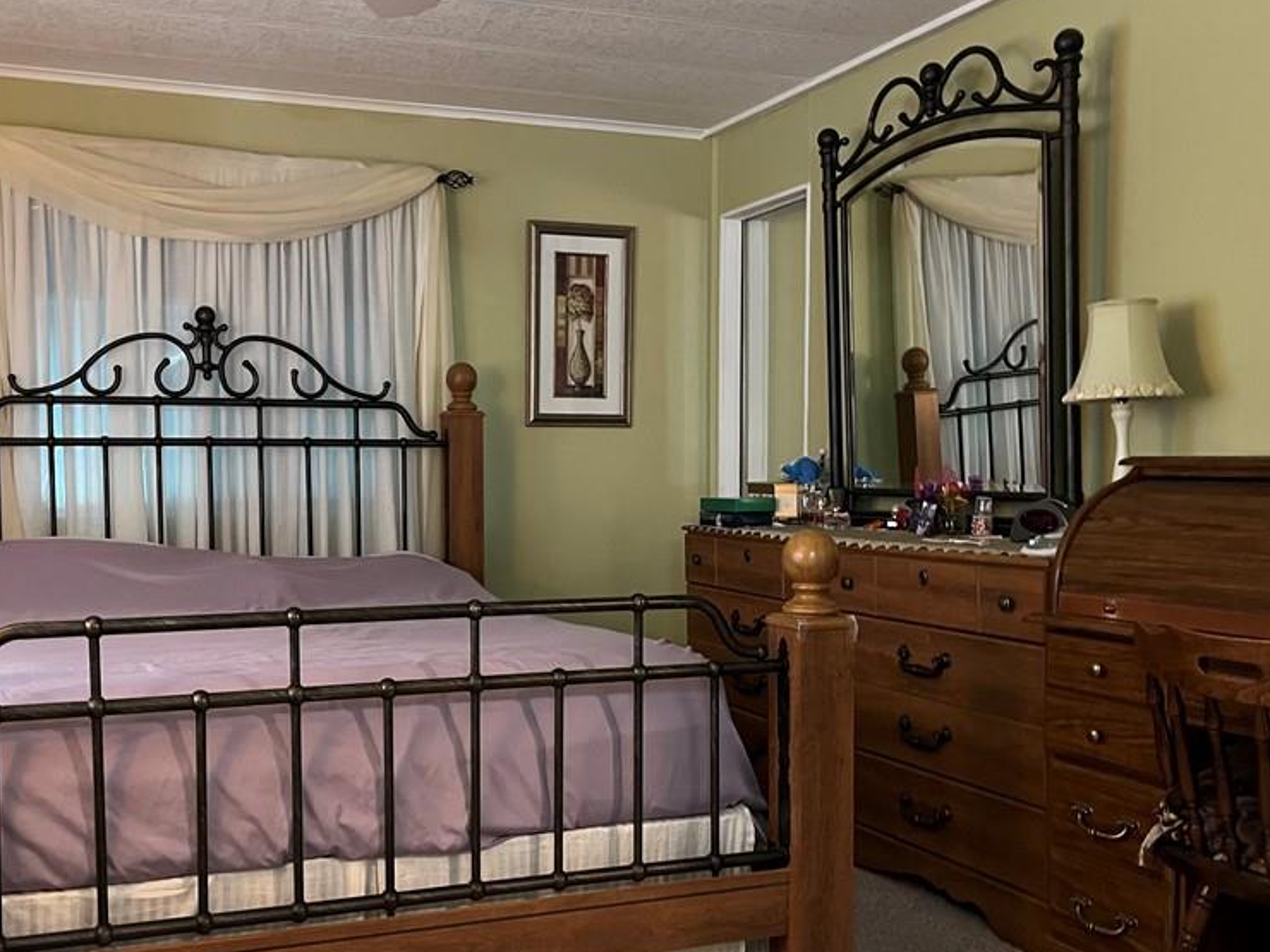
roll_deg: +0.1
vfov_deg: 39.6
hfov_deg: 51.1
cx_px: 534
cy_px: 539
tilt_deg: -4.2
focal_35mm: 36
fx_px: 1321
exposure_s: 1/30
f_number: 1.6
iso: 640
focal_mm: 5.1
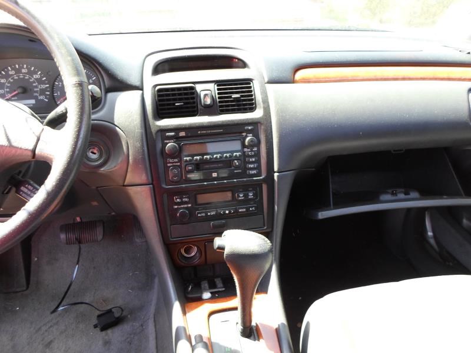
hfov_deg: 69.4
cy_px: 176
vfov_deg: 54.9
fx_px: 340
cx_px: 236
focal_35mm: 25
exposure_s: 1/45
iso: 80
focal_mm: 4.5
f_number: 2.5
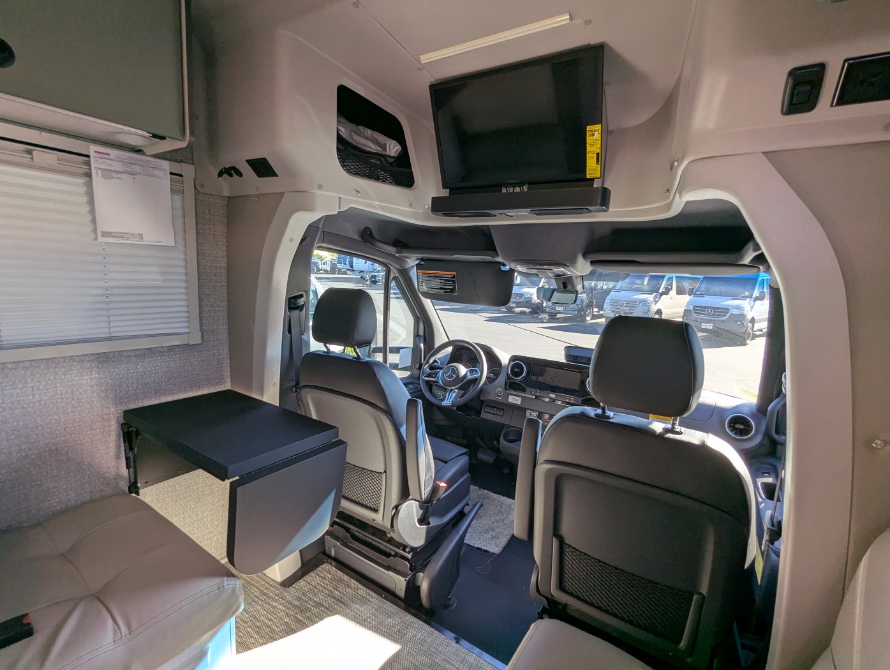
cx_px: 445
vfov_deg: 78.2
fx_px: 412
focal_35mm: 16
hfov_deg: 94.4
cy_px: 335
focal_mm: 2.35
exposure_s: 1/148
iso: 43
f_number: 2.2
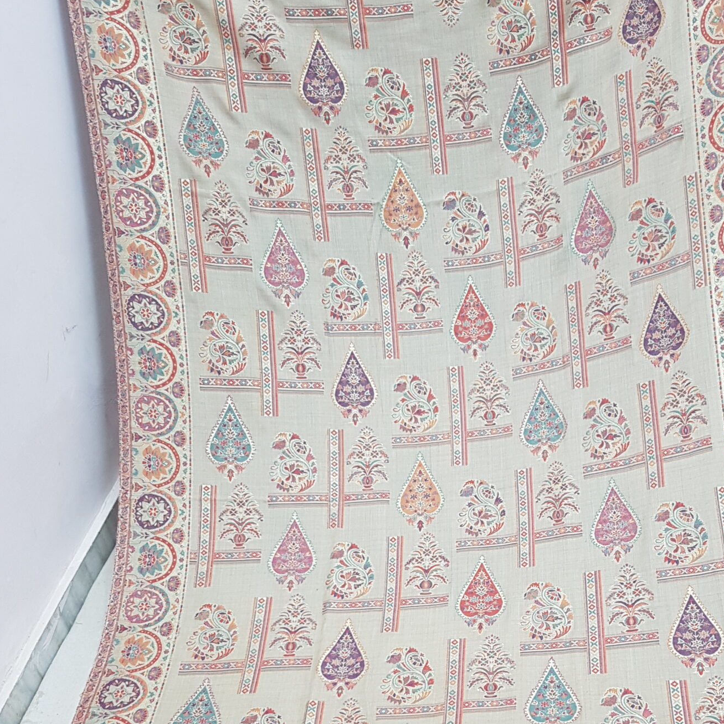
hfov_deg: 37.3
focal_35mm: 45
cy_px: 544
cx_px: 465
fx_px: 1065
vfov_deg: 36.7
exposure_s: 1/33
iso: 160
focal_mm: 4.2
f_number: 1.7
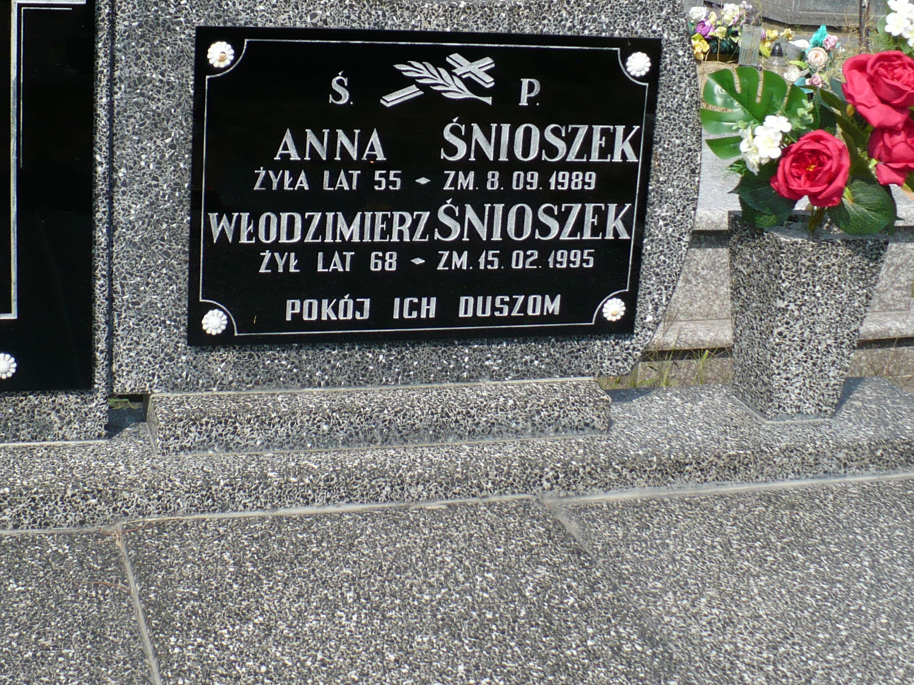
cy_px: 276
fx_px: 1531
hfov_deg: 33.2
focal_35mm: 58
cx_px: 403
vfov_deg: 25.2
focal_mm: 6.1
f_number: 2.8
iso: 100
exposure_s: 1/1300
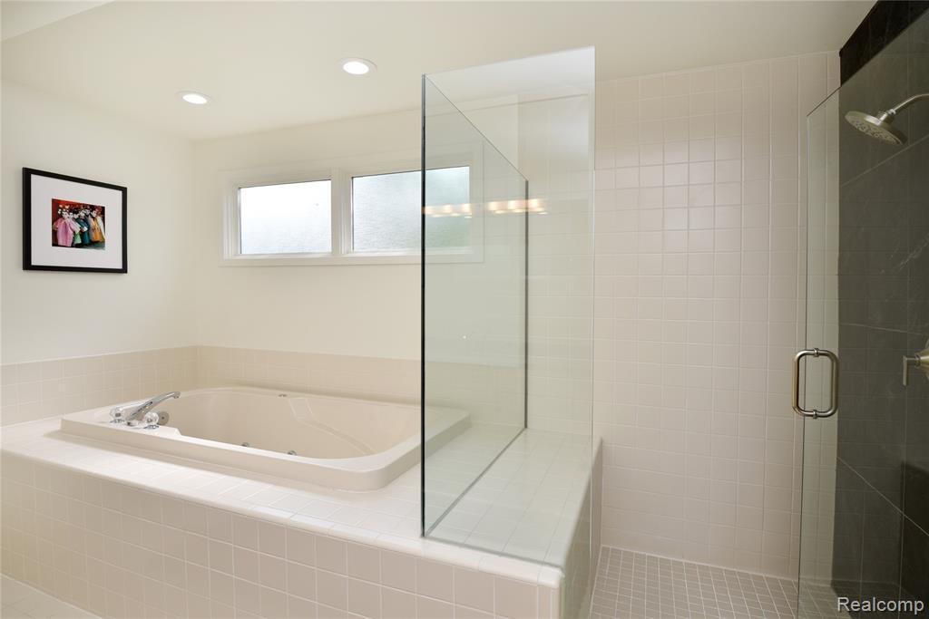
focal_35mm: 17
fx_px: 439
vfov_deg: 70.5
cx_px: 464
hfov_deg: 93.3
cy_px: 310
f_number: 7.1
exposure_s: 1/60
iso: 125
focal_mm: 17
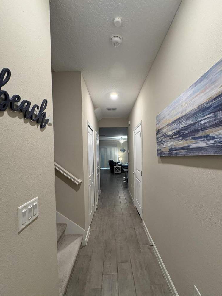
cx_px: 117
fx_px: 128
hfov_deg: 81.7
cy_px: 157
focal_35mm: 15
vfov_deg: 98.1
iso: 250
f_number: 2.2
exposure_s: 1/60
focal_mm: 2.22
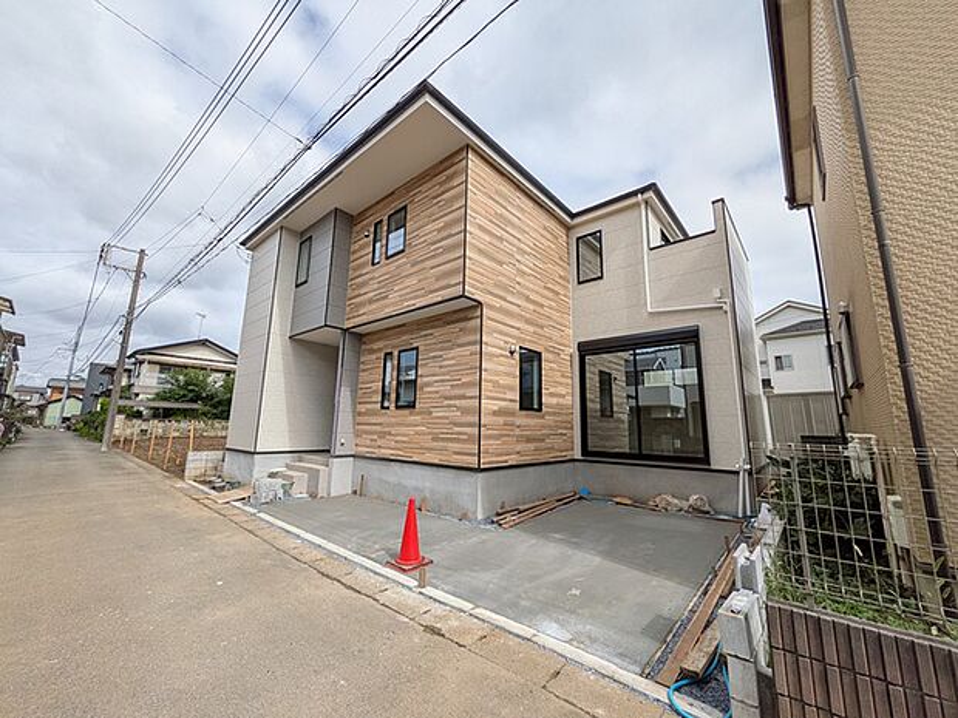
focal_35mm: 14
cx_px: 479
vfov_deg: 85.7
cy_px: 359
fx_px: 387
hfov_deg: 102.1
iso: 51
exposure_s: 1/1718
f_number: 2.2
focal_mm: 1.83
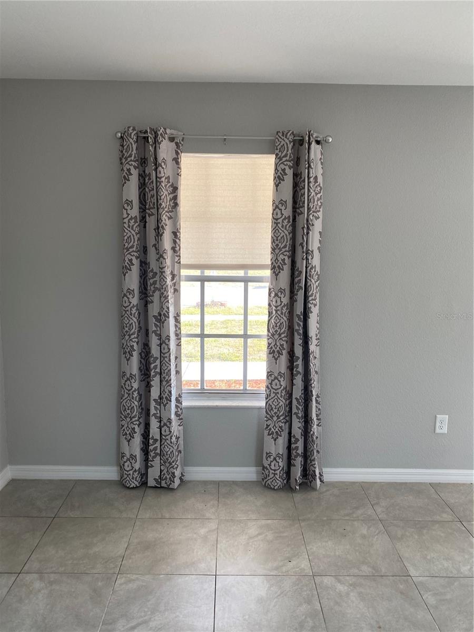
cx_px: 237
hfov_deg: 53.1
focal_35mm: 26
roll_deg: -1.1
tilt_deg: -8.4
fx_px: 475
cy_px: 316
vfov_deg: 67.3
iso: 64
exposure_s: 1/121
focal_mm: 4.25
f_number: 1.8
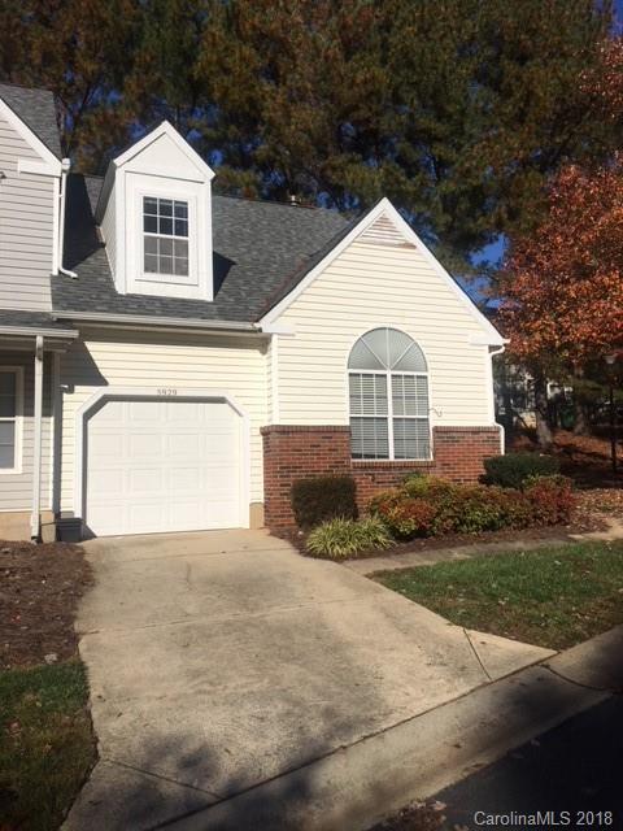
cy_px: 416
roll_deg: +1.4
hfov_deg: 48.2
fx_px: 696
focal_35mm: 29
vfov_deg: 61.7
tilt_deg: +5.6
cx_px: 312
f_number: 2.2
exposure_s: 1/5128
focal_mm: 4.15
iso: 25
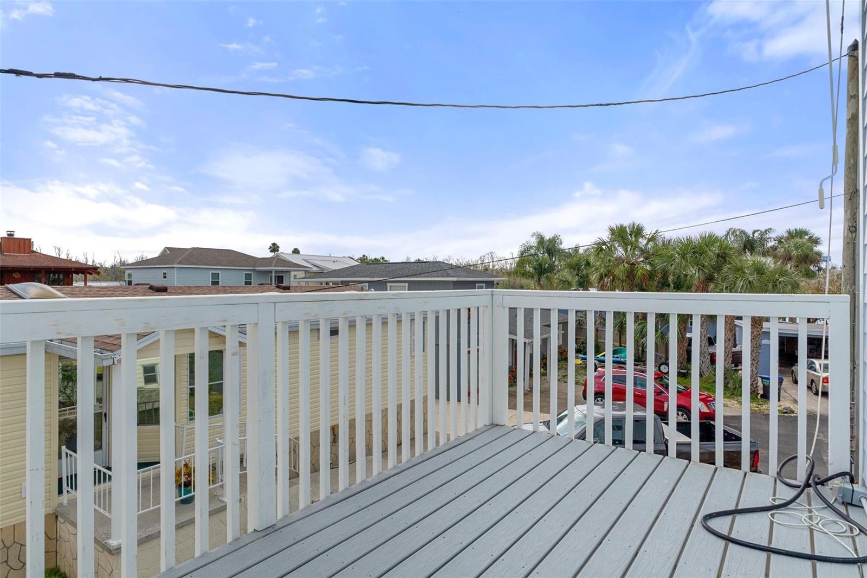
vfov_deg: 59.5
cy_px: 289
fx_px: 506
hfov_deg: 81.2
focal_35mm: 21
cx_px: 434
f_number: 8
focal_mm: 14
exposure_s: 1/800
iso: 320
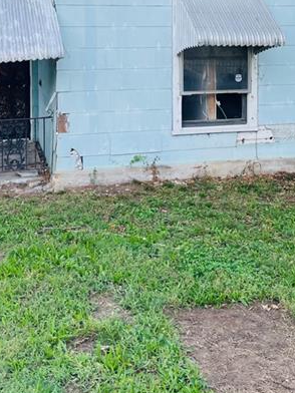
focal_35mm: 51
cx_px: 146
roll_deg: +0.9
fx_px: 580
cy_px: 36
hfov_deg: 28.6
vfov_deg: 35.2
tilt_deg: -0.7
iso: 32
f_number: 1.6
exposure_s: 1/1195
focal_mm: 4.2
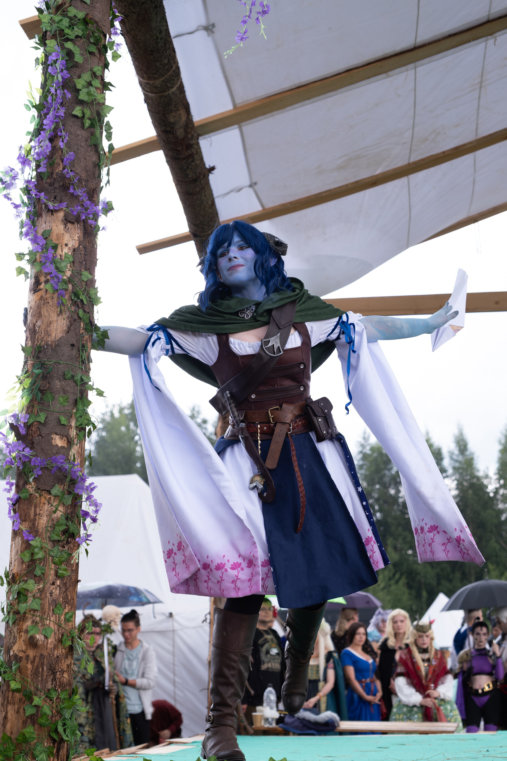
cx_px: 269
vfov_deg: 30.1
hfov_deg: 20.3
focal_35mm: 67
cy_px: 399
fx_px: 1415
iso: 800
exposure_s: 1/640
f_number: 3.6
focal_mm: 41.4
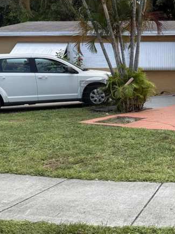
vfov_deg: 32.7
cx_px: 207
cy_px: 107
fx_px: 398
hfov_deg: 22.9
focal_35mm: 59
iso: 80
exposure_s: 1/1018
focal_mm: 6.76
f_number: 1.78
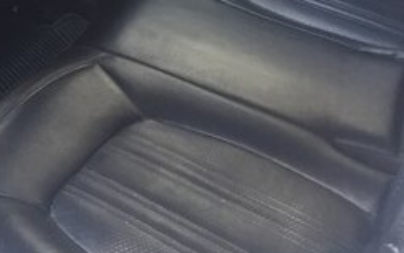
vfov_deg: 14.5
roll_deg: +4.5
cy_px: -146
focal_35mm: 83
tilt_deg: -11.3
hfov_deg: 24.5
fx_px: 915
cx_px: 76
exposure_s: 1/33
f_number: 2.2
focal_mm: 4.15
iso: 80
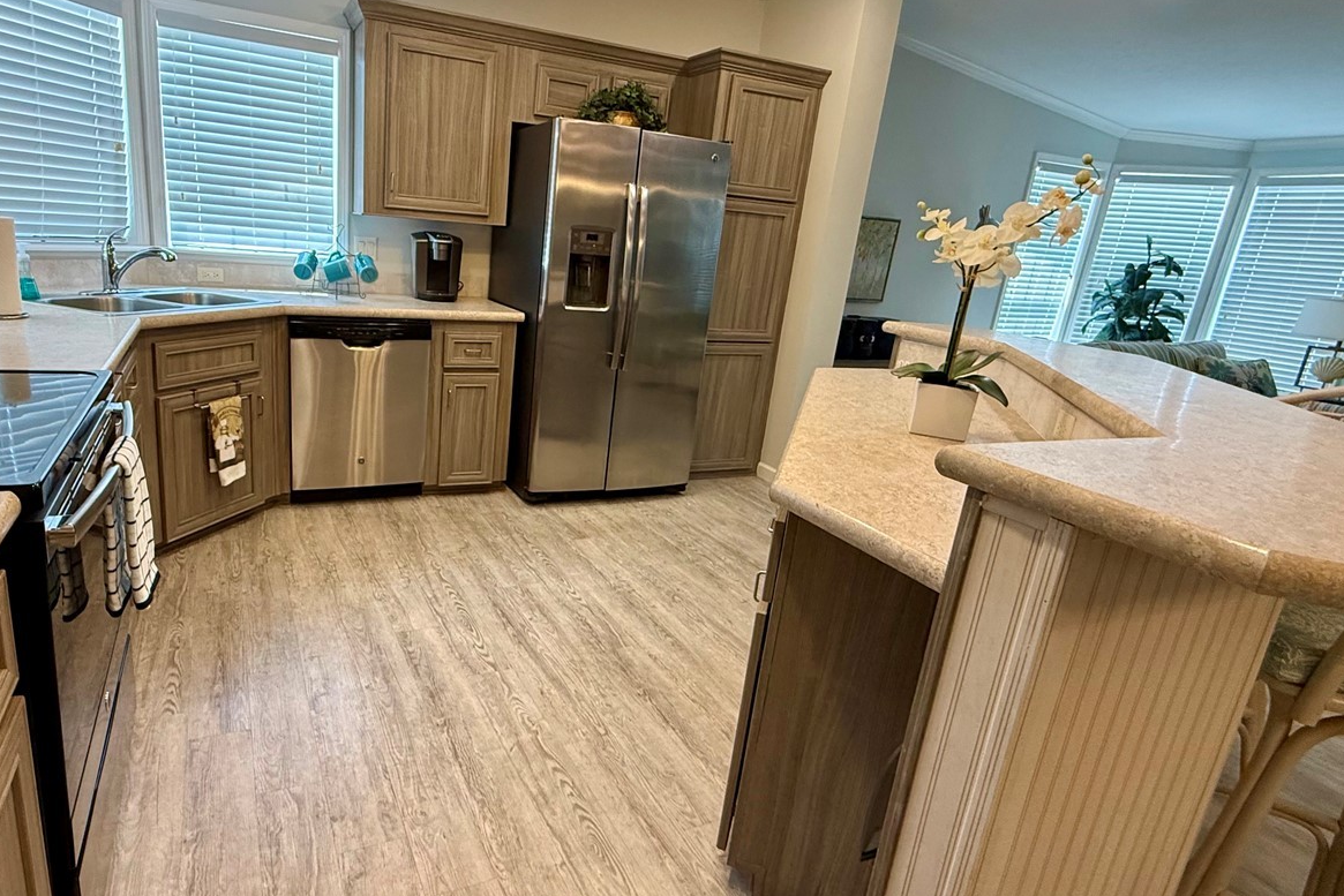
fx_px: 747
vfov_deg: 61.9
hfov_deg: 83.1
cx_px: 547
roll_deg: -4.1
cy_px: 438
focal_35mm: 20
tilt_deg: -16.7
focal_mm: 2.22
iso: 250
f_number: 2.2
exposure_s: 1/120
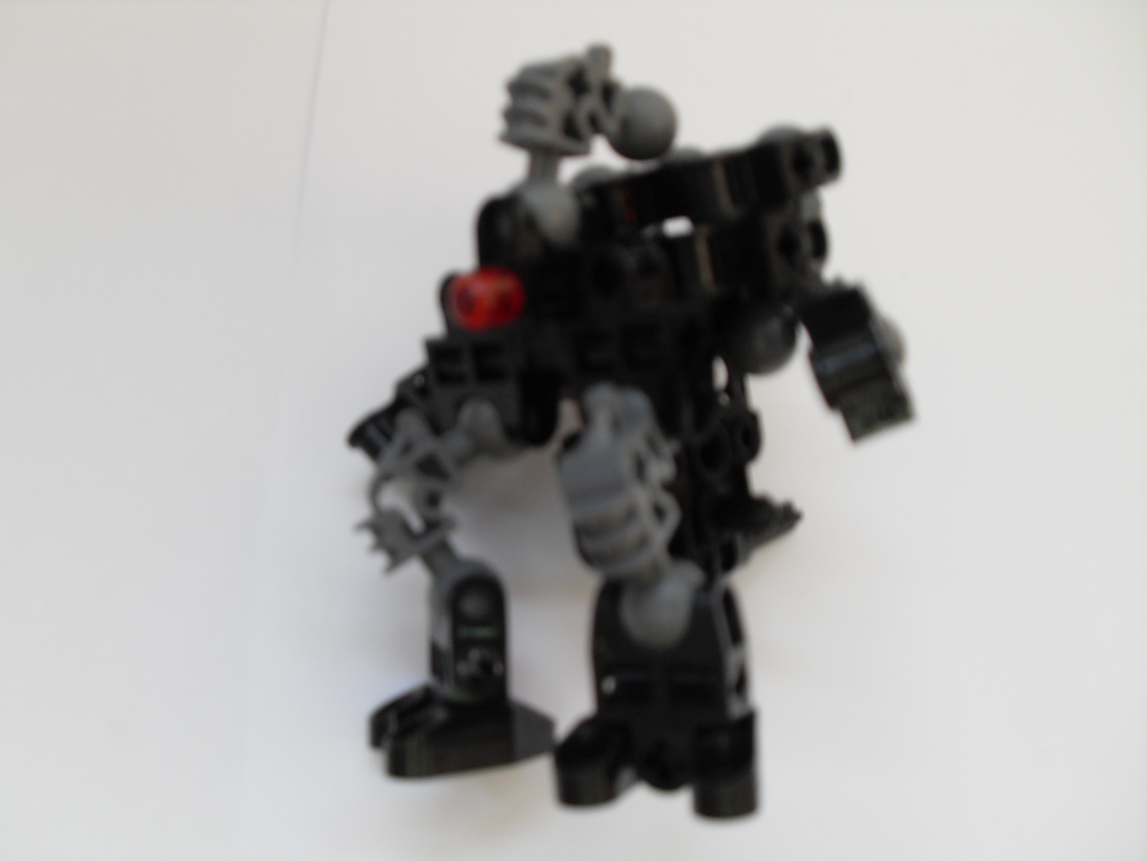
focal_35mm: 37
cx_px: 574
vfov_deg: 38.7
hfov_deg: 50.1
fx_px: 1226
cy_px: 430
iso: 80
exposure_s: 1/15
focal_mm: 6.3
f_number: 2.8
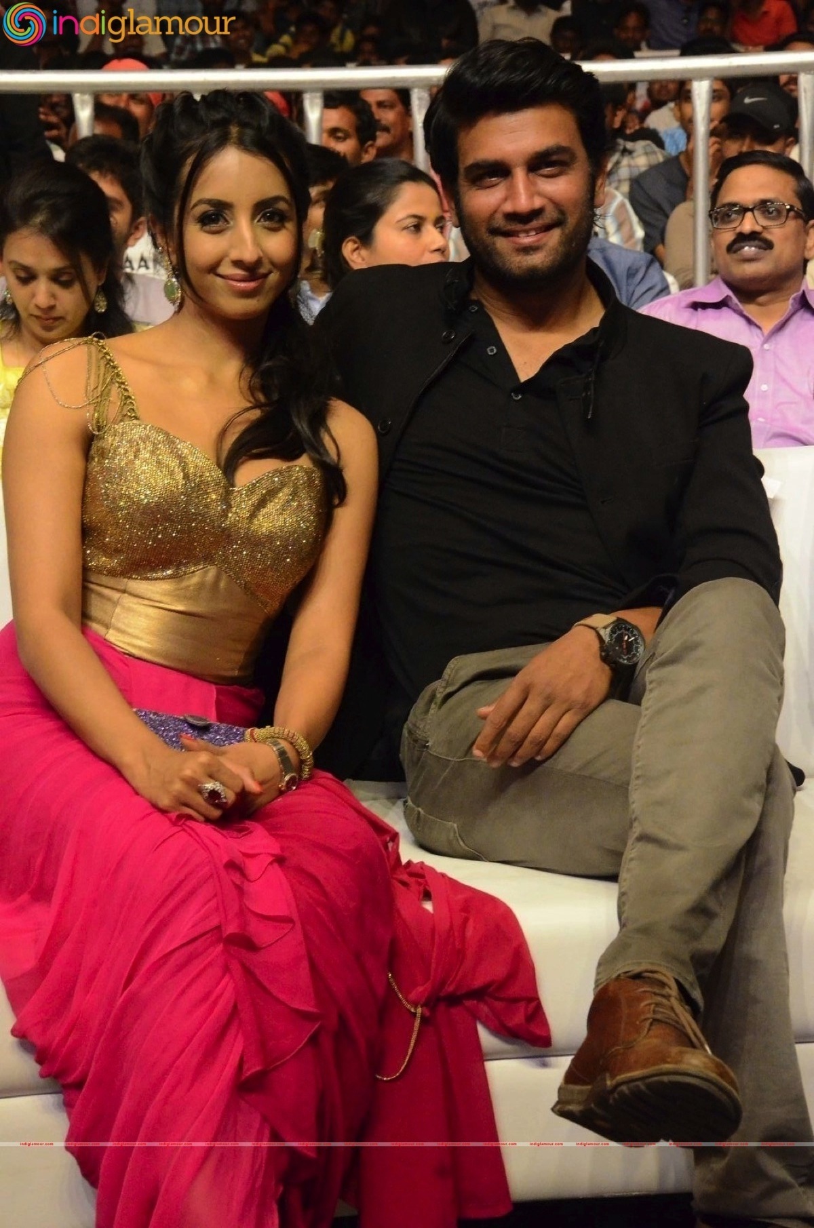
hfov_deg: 13.8
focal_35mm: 99
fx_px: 3372
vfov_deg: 20.6
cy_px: 614
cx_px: 407
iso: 6400
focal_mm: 66
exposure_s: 1/100
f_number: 7.1
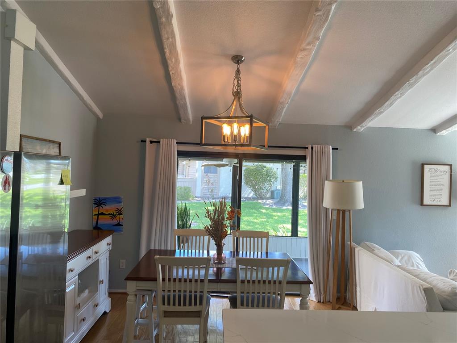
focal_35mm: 26
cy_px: 172
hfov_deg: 67.3
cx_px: 228
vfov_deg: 53.1
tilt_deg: +0.0
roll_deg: -2.8
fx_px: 343
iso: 100
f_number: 1.8
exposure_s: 1/120
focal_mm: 4.25
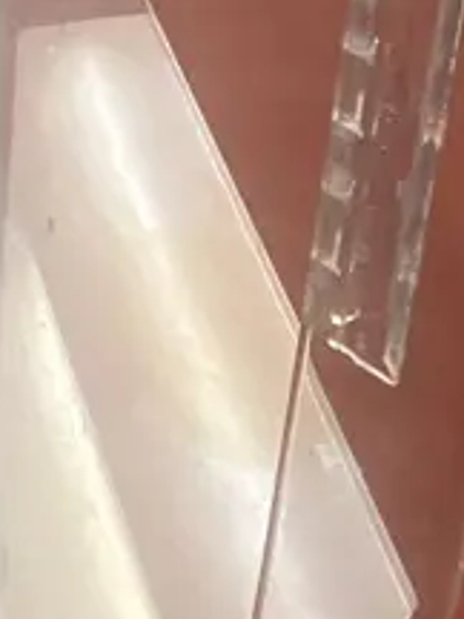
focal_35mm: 133
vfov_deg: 12.2
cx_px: -607
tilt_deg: -17.8
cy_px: -805
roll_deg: +1.1
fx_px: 2377
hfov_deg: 9.9
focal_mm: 3.99
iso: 250
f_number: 1.8
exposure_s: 1/50
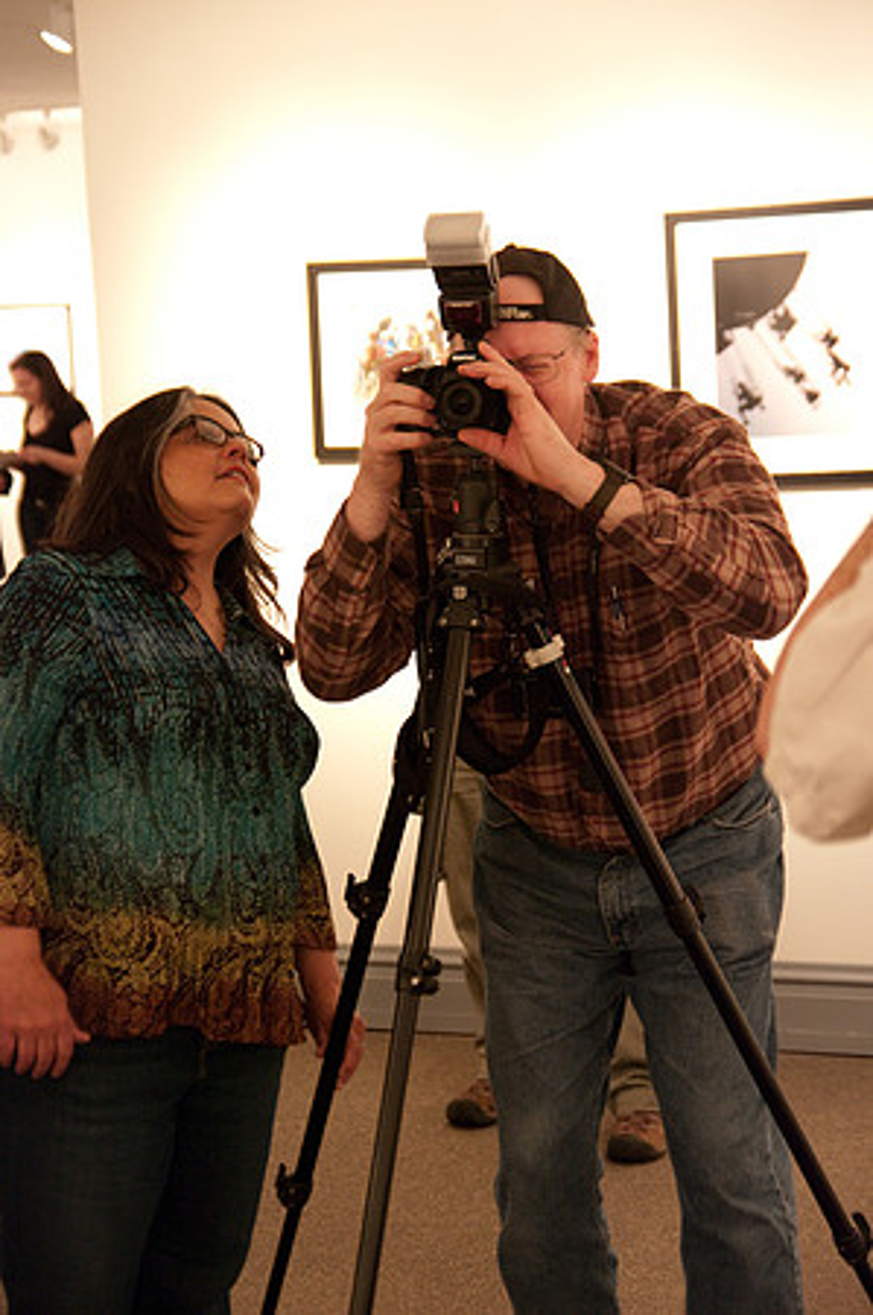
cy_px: 658
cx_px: 436
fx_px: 2734
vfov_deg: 27.0
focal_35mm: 75
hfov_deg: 18.1
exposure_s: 1/50
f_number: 2.8
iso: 1600
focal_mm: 50
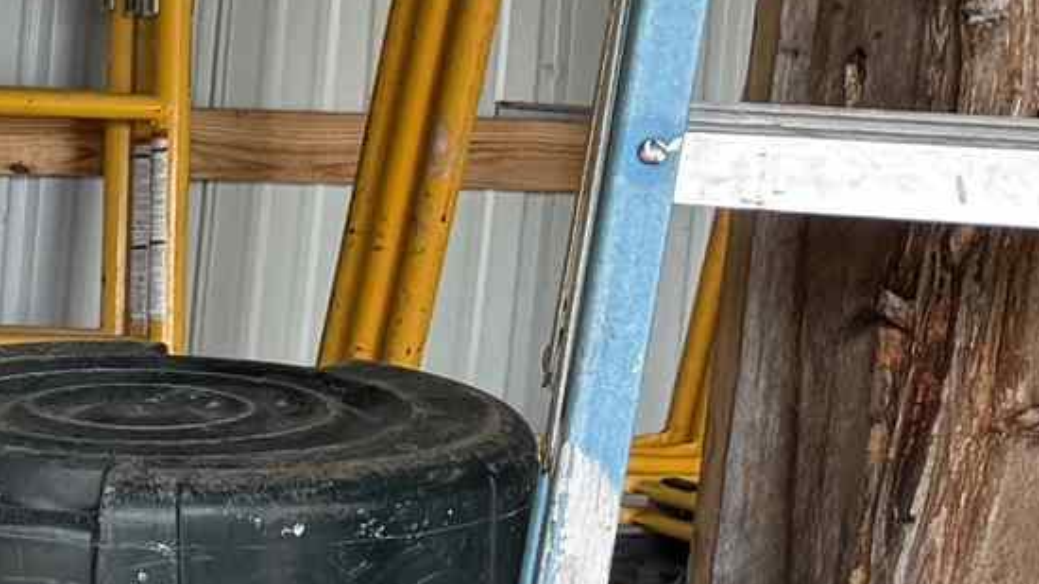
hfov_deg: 11.6
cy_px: 342
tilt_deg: -4.0
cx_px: -1608
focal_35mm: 146
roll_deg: -2.8
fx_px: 4021
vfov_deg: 8.3
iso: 160
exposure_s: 1/121
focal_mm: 6.76
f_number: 1.78
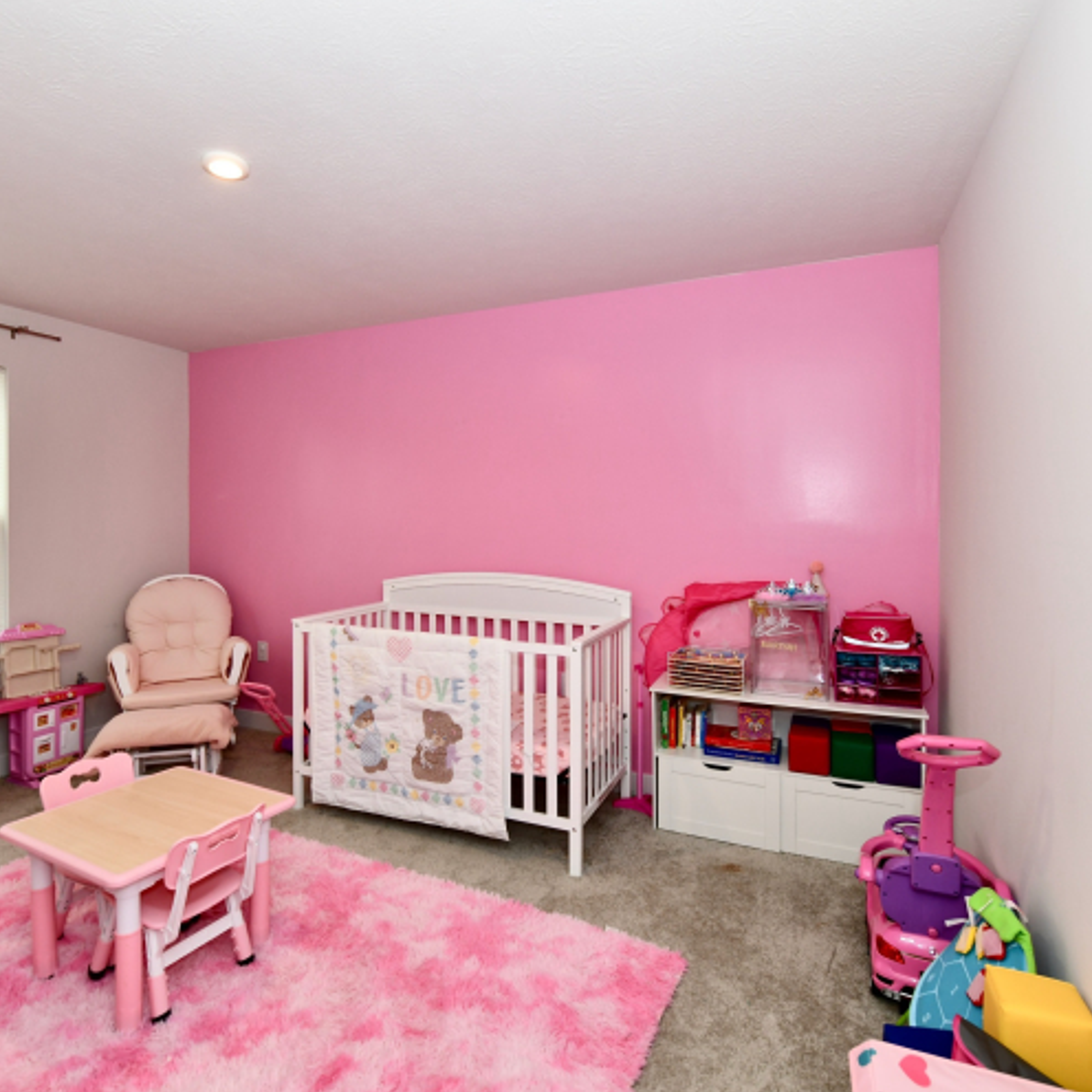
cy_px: 544
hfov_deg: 80.4
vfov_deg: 80.7
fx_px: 642
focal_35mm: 18
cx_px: 484
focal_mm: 14
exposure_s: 1/60
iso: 640
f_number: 6.3
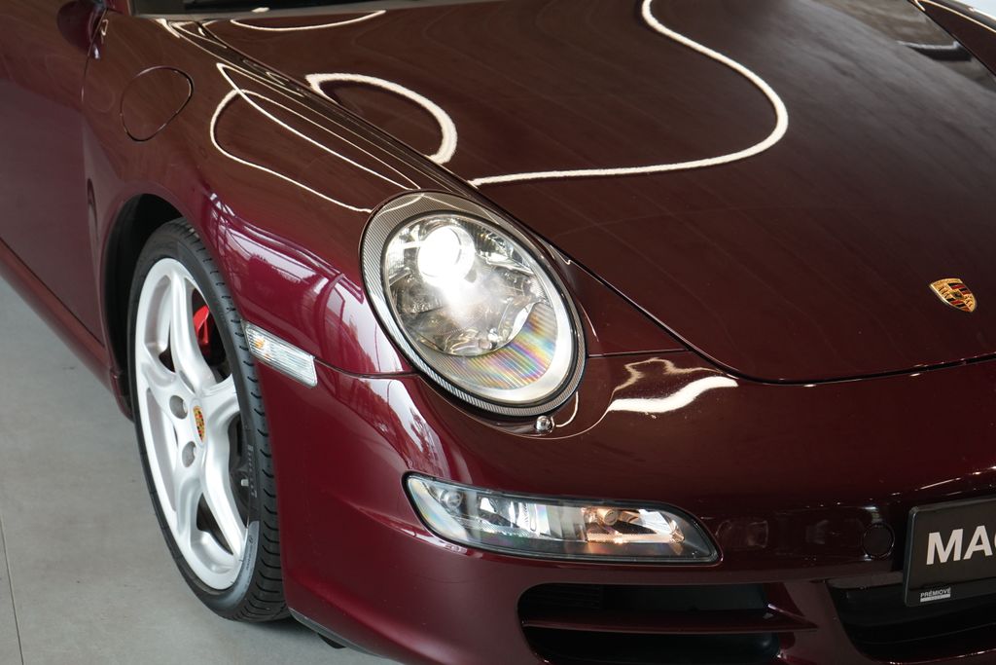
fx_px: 1937
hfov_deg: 28.8
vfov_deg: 19.5
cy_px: 332
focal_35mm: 70
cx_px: 498
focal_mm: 70
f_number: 5.6
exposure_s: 1/160
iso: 1600
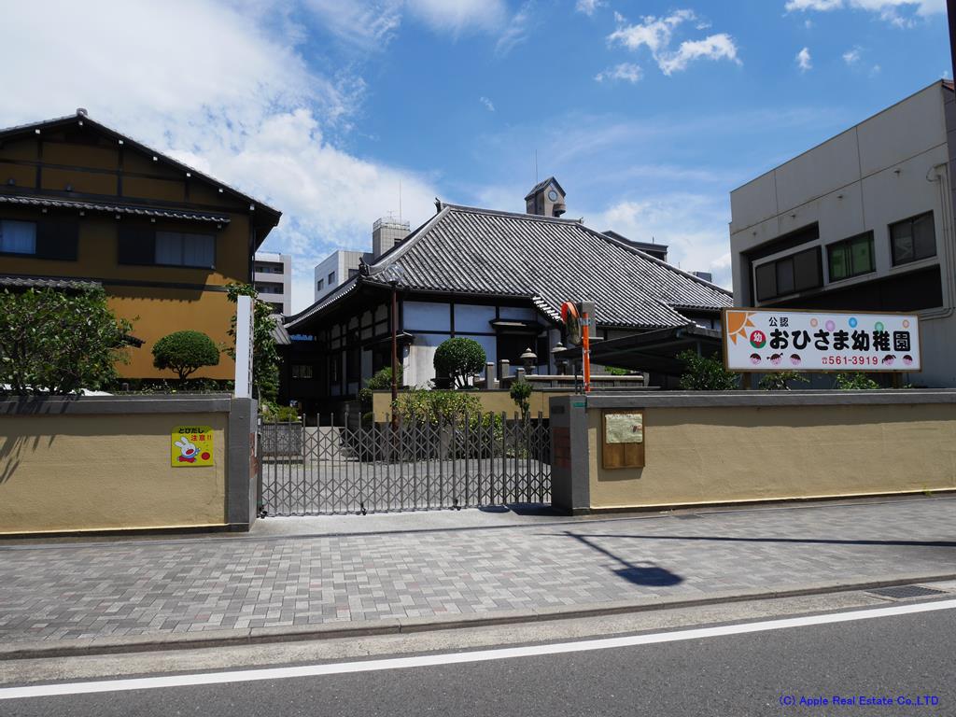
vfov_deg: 56.8
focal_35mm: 24
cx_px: 478
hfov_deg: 71.6
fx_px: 663
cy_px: 358
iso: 200
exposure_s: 1/400
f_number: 10
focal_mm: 12
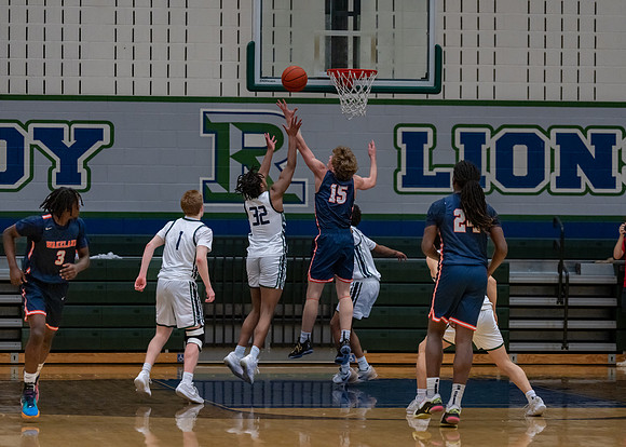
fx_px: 2980
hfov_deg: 12.0
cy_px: 224
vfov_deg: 8.6
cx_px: 313
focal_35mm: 168
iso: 2500
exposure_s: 1/1000
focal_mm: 160
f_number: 2.8
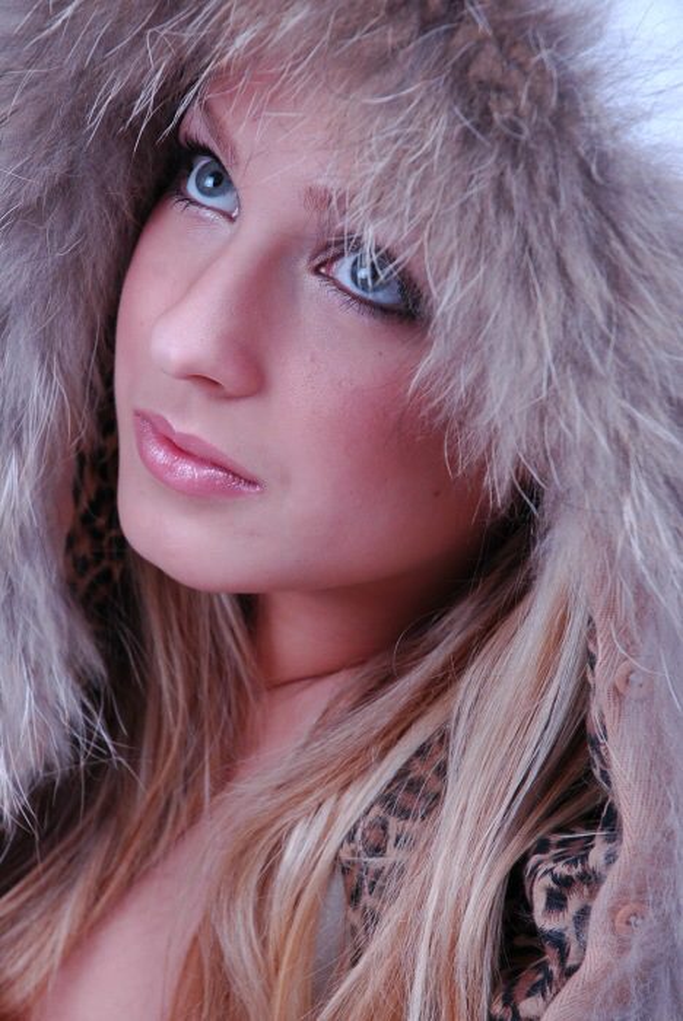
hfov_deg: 13.1
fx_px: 2982
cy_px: 510
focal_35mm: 105
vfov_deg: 19.4
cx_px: 342
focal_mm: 70
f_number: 6.3
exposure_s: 1/160
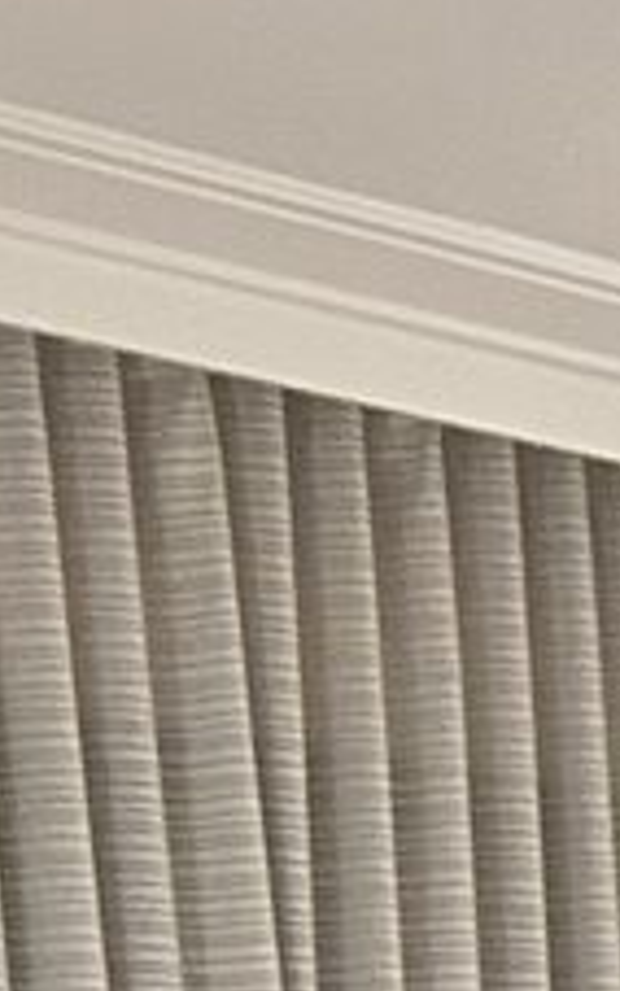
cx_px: 2537
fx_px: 4836
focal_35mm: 179
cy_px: 2510
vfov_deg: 10.0
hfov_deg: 6.1
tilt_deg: -11.7
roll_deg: -1.2
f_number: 1.78
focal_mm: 6.86
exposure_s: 1/60
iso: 400
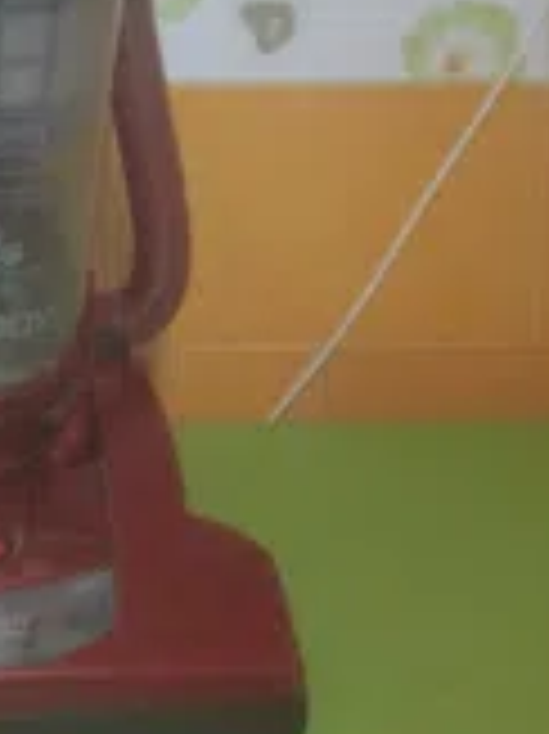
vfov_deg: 29.5
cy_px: -72
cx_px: -4
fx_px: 1249
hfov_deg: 23.7
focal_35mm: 59
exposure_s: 1/50
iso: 160
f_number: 1.8
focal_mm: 4.6
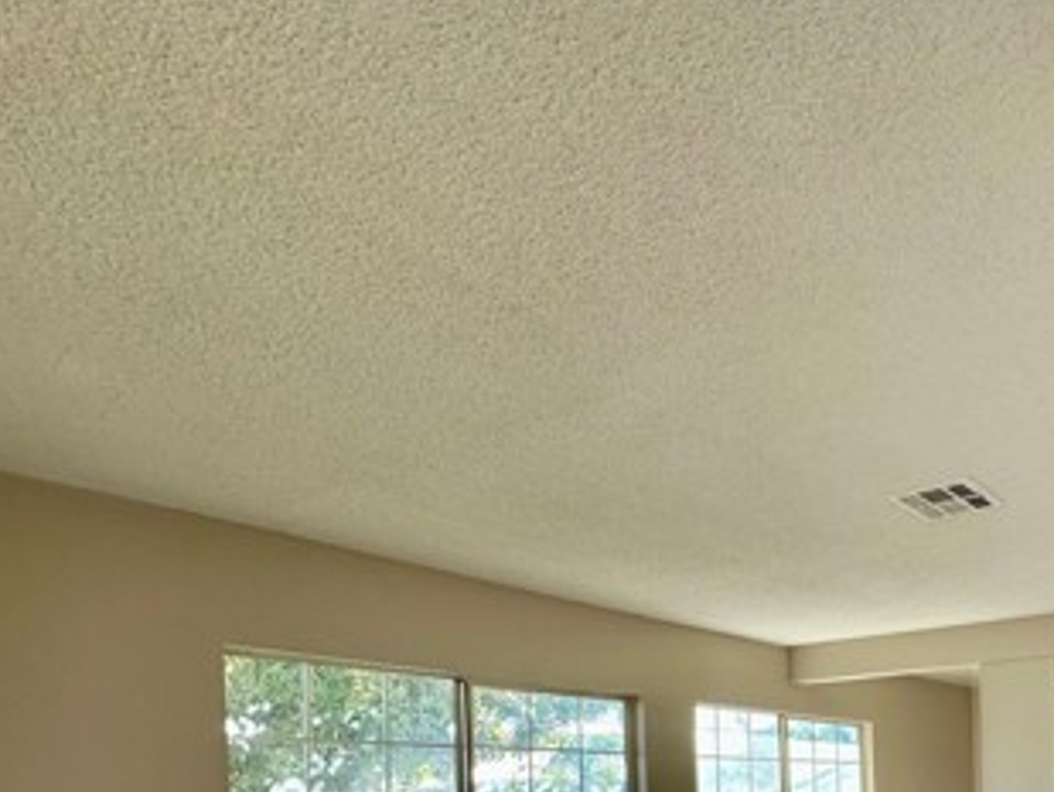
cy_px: 795
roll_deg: +2.6
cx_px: 962
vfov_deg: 41.8
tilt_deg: +1.5
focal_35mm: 29
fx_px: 883
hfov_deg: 53.4
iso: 40
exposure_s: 1/142
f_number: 2.2
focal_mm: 2.22
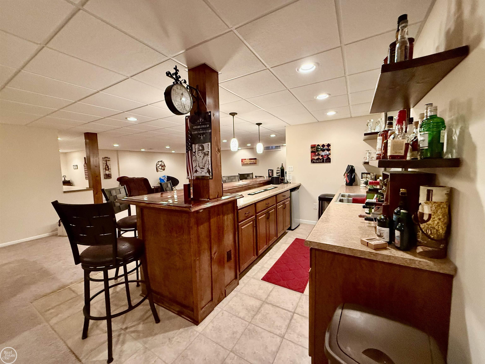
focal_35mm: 14
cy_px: 182
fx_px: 196
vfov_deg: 85.7
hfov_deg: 102.1
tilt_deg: -5.4
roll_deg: +1.9
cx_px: 242
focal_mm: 2.22
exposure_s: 1/60
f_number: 2.2
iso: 500
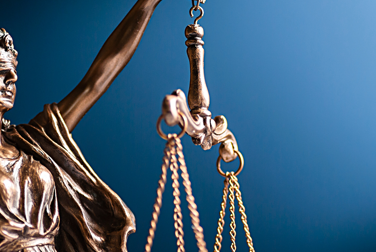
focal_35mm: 214
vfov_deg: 6.4
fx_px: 2238
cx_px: 146
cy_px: 154
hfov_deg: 9.6
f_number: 4
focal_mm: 90
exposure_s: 1/100
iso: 100
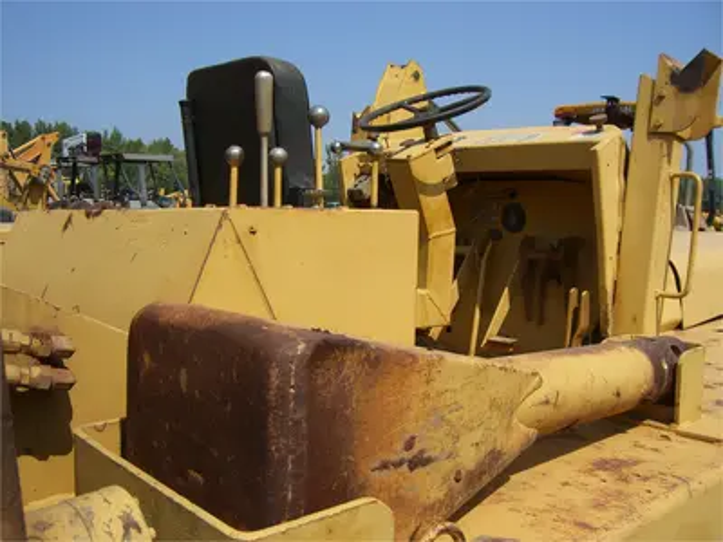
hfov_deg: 49.0
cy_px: 271
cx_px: 362
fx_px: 794
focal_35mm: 38
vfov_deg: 37.7
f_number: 4.3
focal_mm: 6.2
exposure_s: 1/800
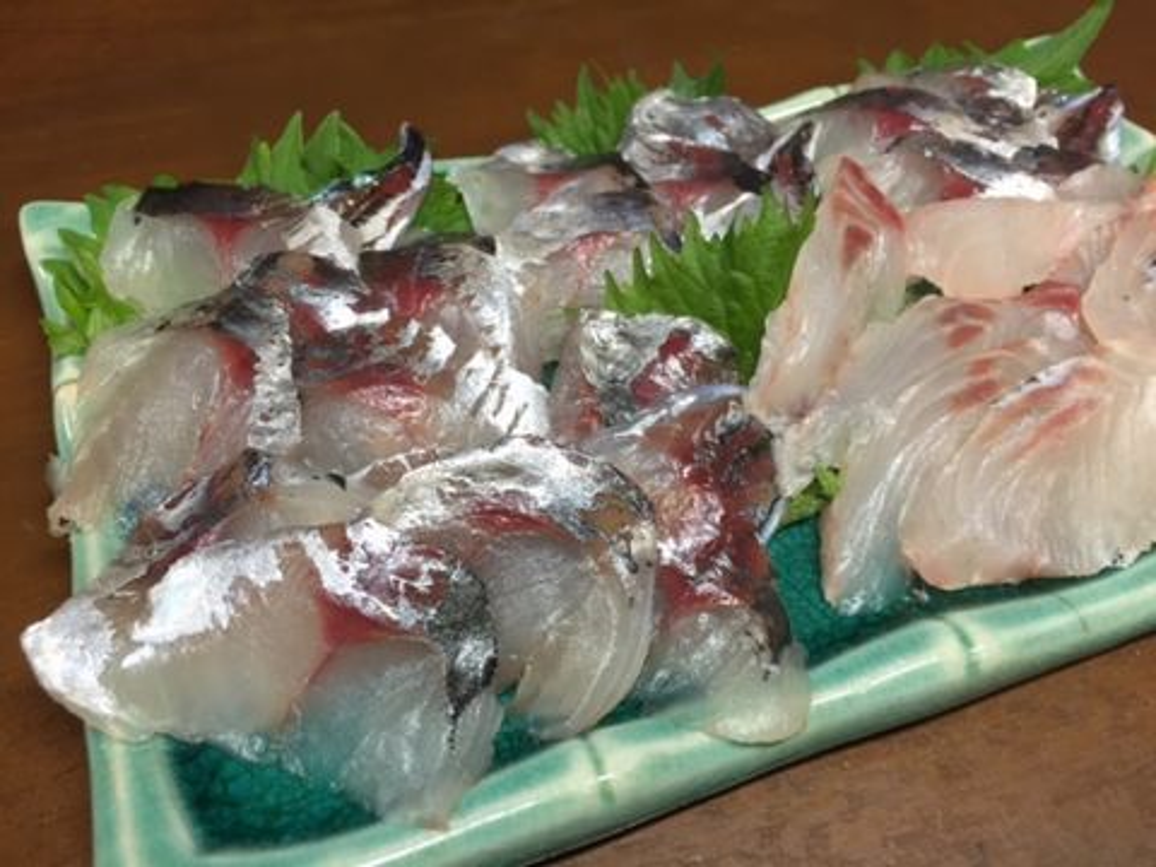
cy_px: 434
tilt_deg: -51.2
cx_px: 578
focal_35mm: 29
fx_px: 968
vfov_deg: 48.2
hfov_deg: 61.7
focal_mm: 4.15
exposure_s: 1/33
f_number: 2.2
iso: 125
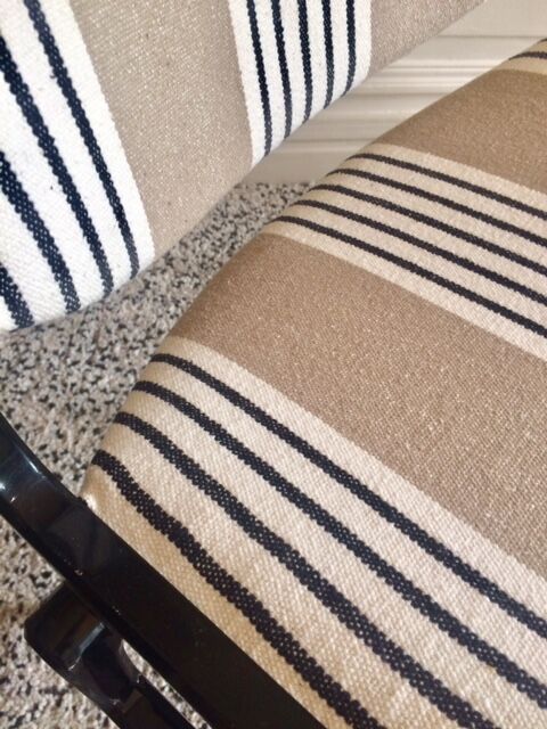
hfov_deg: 48.2
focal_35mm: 29
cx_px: 274
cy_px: 364
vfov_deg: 61.7
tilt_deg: -56.8
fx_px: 611
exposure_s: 1/33
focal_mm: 4.15
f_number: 2.2
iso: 100
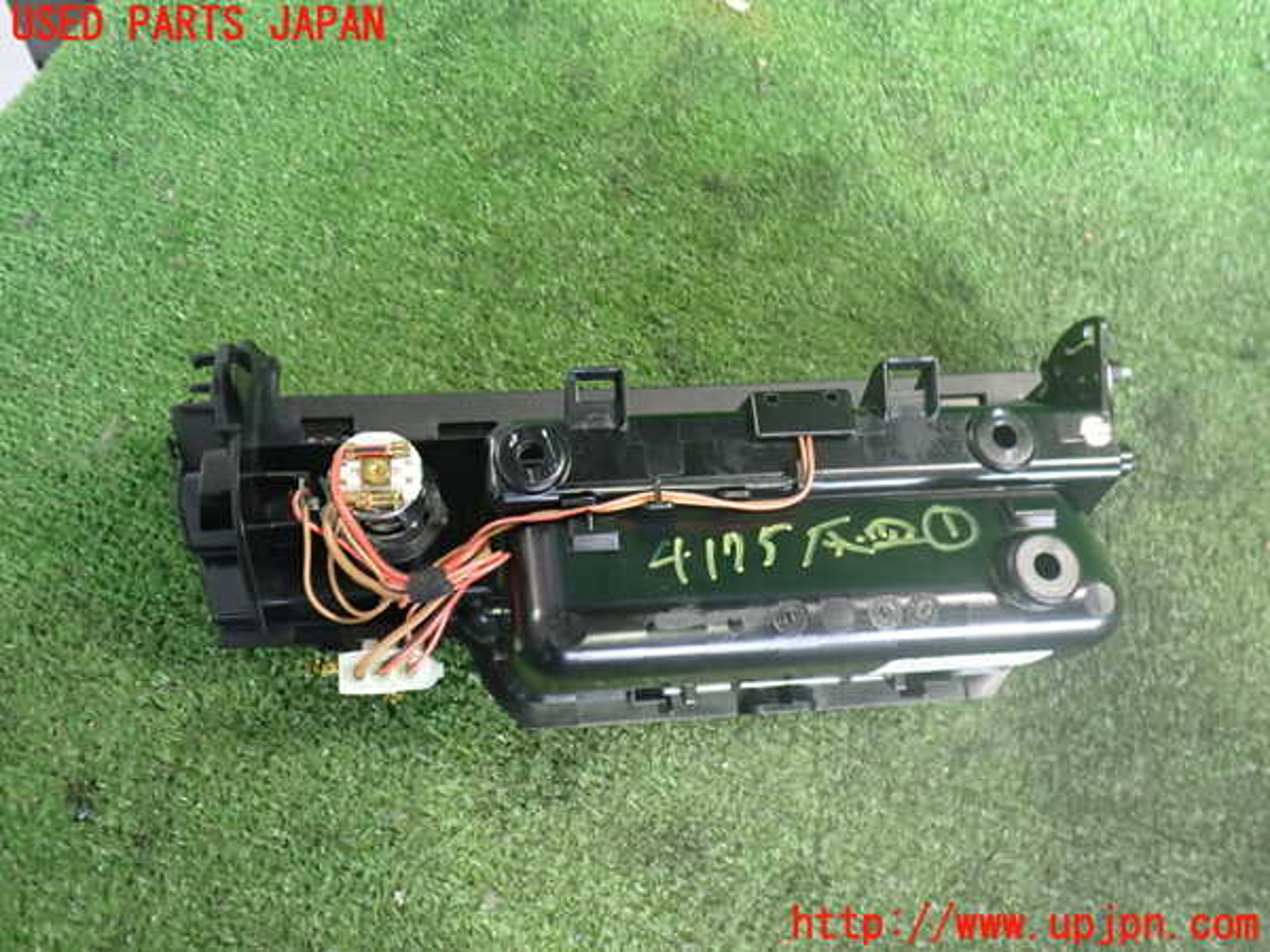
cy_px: 476
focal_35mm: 30
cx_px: 635
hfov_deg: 60.0
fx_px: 1101
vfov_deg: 46.8
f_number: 2.3
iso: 800
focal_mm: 5.4
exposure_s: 1/30
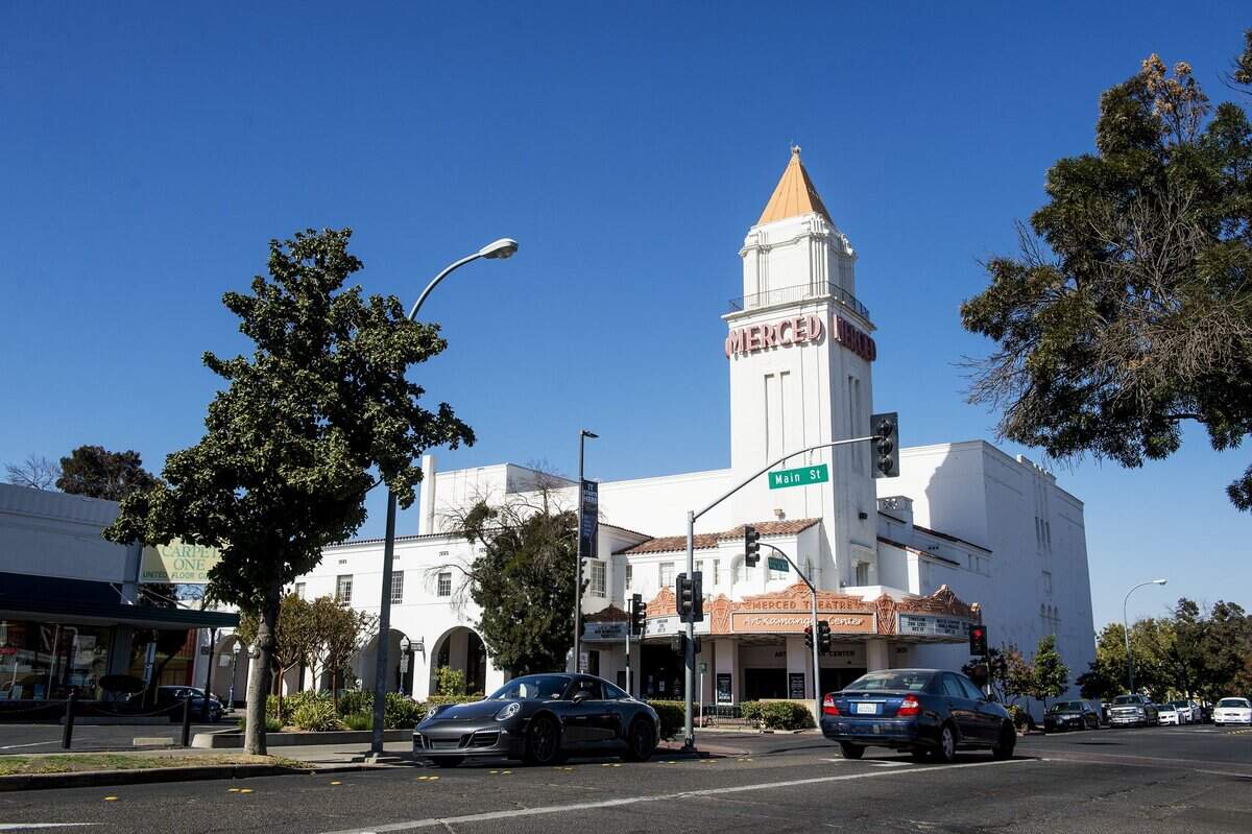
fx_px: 1112
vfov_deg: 41.1
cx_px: 626
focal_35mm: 32
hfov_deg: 58.7
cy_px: 417
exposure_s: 1/1250
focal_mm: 32
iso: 200
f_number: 8
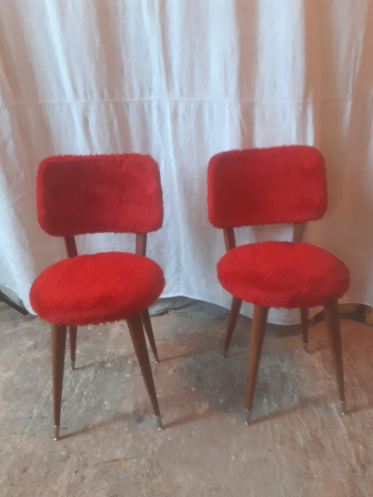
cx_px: 186
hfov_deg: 53.1
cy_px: 248
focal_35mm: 26
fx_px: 374
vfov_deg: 67.3
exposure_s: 1/50
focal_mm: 3.92
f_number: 1.7
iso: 160
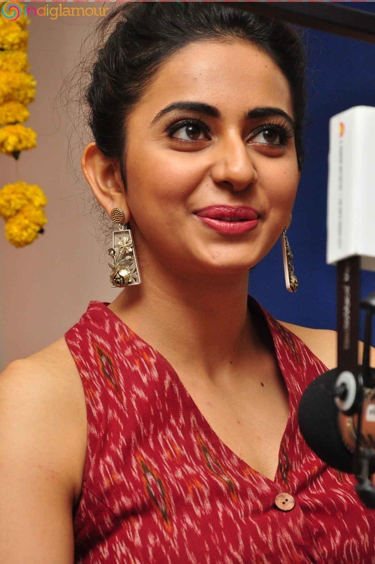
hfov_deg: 12.1
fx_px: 1762
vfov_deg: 18.2
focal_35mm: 112
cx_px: 188
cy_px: 282
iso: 1250
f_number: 8
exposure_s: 1/125
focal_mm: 75
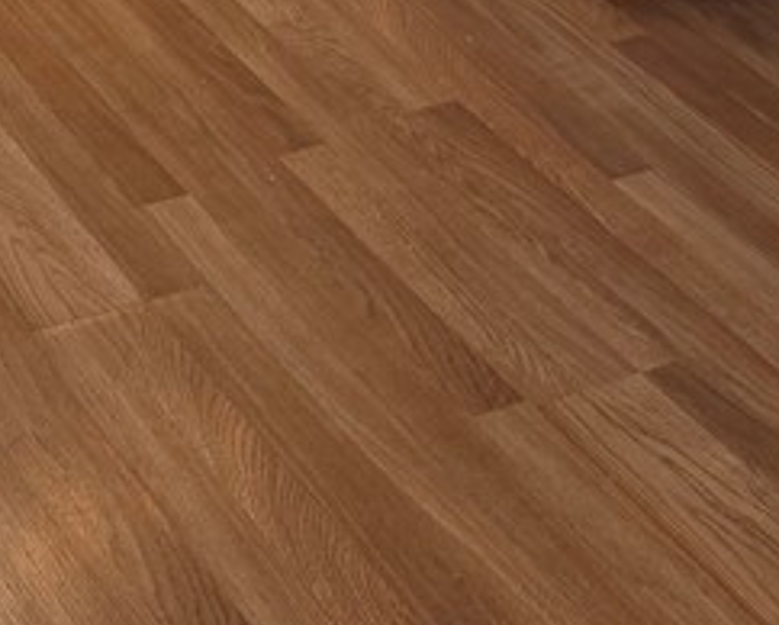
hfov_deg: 19.1
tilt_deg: -17.7
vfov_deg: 13.9
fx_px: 2284
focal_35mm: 99
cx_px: 103
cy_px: -483
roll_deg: -4.8
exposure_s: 1/120
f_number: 1.78
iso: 100
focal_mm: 6.76
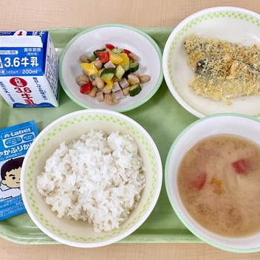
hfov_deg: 47.1
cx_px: 143
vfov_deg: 47.2
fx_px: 297
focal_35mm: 35
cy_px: 127
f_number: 1.8
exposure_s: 1/116
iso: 64
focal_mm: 3
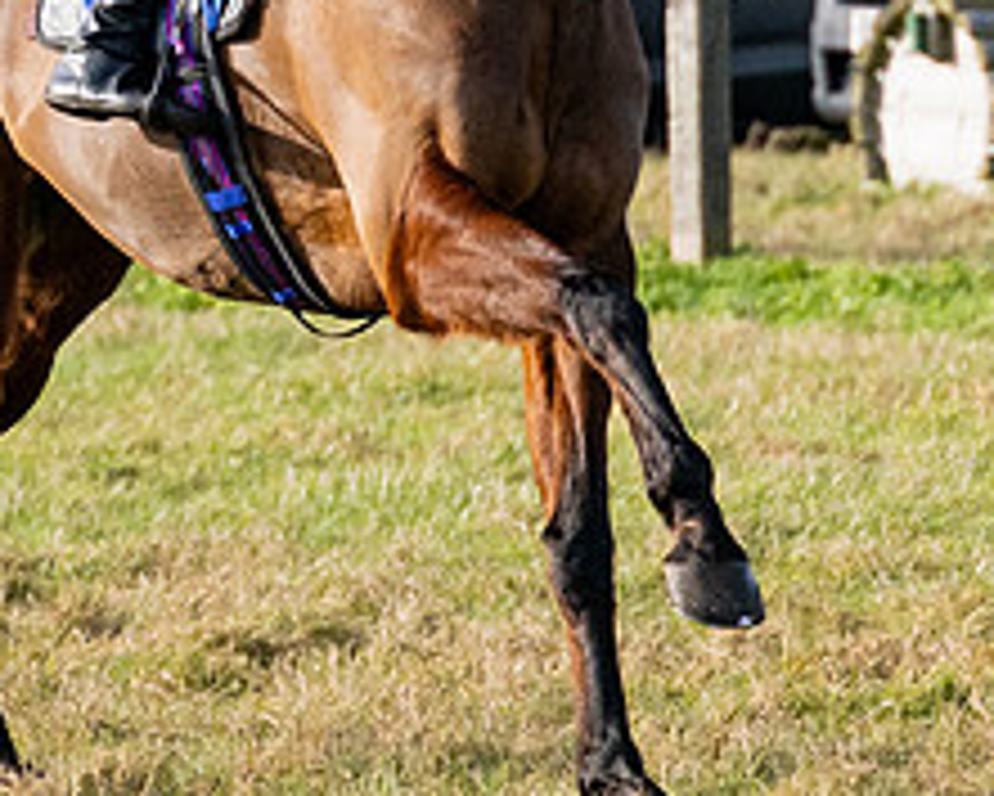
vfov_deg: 2.0
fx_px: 23339
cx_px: 576
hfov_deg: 2.4
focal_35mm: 793
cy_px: 91
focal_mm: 140
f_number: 4
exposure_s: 1/4000
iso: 400
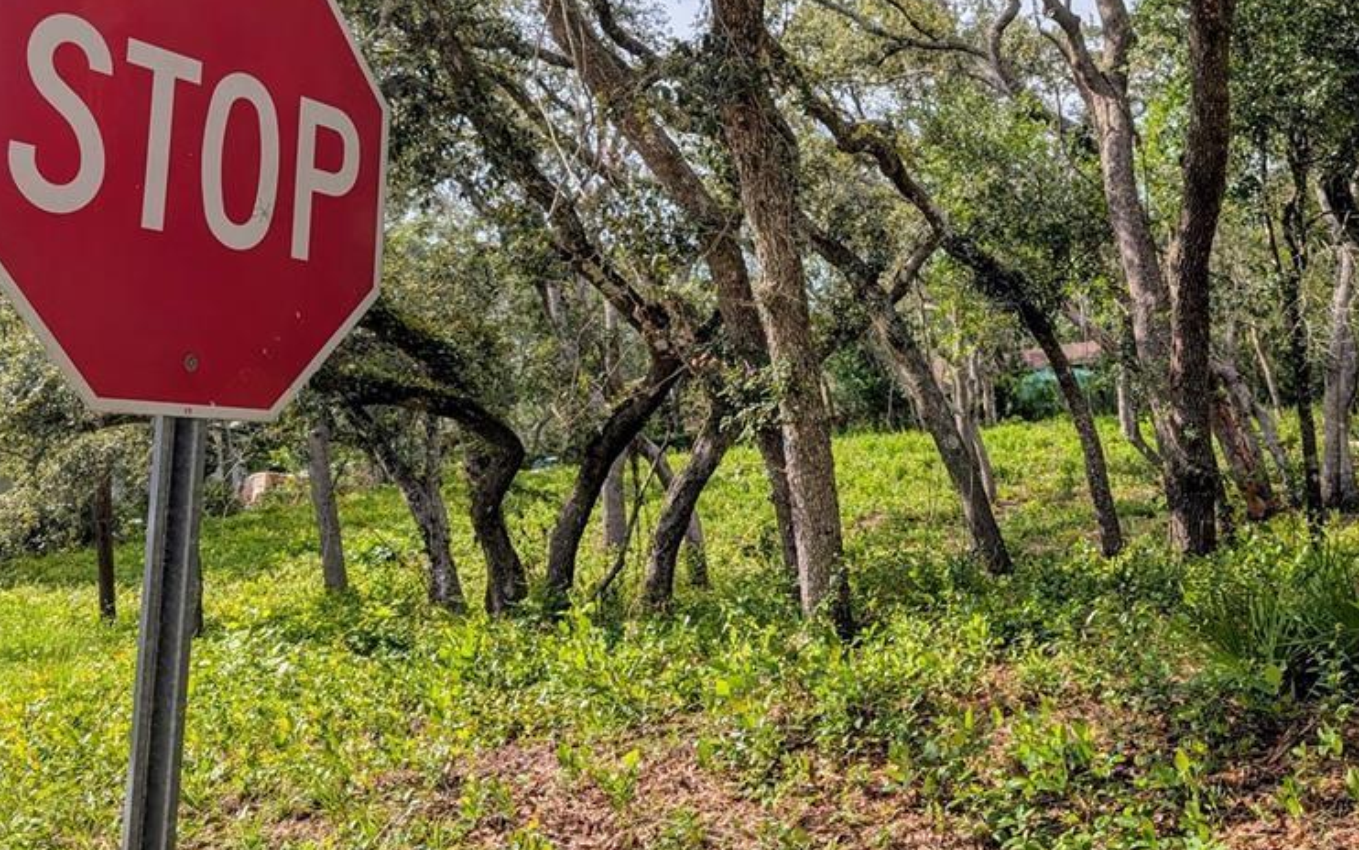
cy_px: 300
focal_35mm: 35
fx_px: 1296
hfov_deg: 54.3
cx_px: 892
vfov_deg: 36.0
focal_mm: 6.9
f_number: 1.68
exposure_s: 1/1250
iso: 20
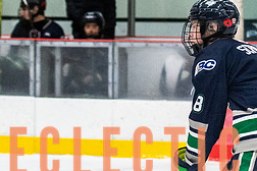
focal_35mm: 537
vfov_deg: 2.6
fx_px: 3833
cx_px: 205
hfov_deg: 3.8
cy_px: 83
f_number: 2.8
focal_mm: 75
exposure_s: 1/640
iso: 1400
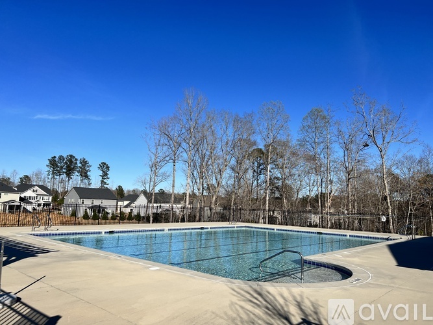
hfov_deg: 67.3
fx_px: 325
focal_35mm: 26
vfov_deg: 53.0
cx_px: 216
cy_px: 162
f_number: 1.5
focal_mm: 5.7
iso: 50
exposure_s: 1/5882
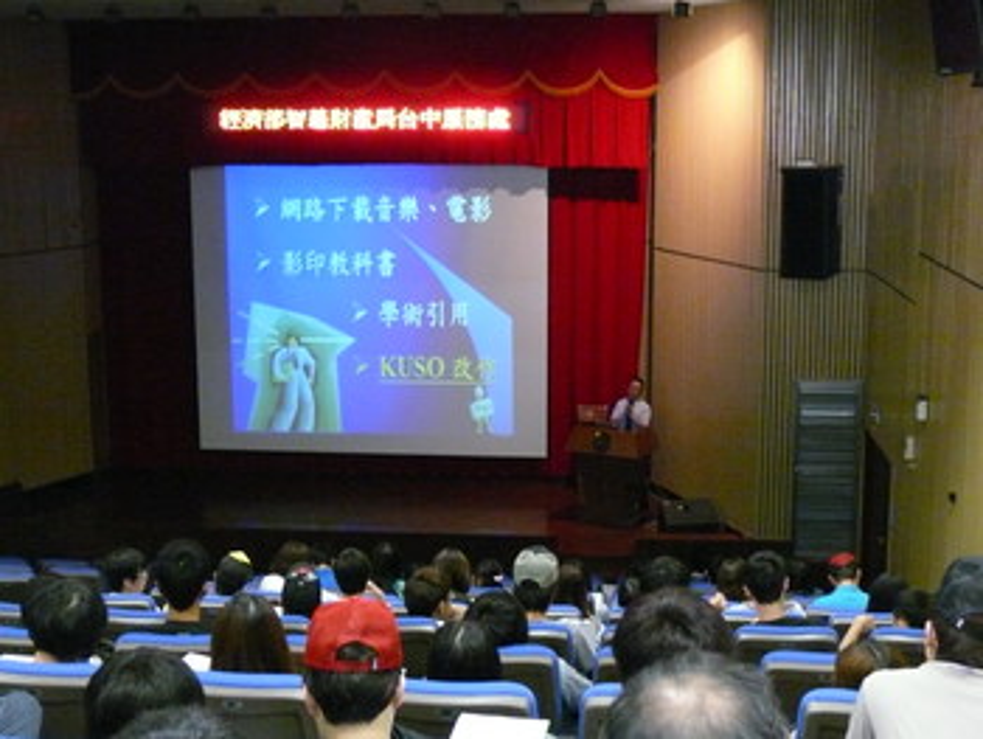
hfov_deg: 36.1
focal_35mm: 53
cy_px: 370
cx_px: 492
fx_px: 1506
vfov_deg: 27.6
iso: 800
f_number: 3.2
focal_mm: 9.5
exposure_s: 1/25
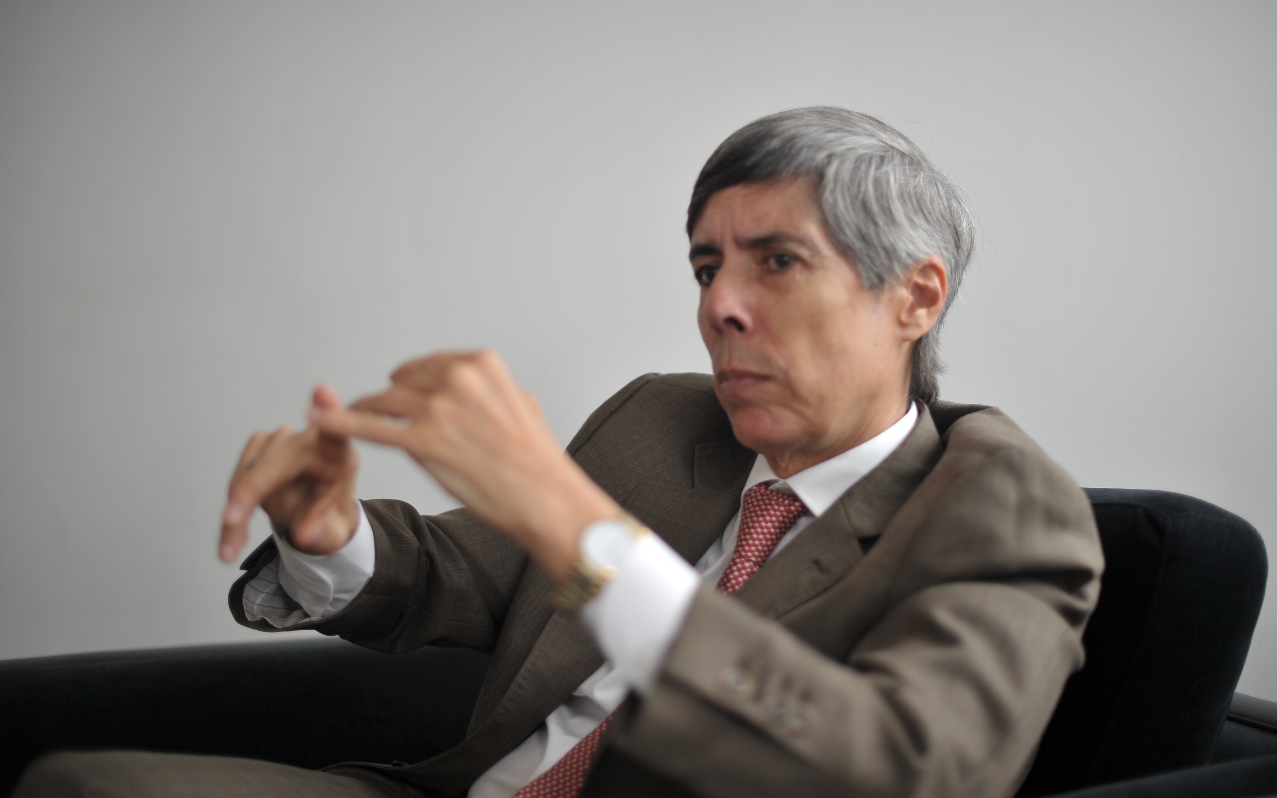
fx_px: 1775
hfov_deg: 39.6
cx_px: 639
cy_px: 382
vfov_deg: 25.3
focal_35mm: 51
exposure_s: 1/250
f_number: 1.6
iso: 250
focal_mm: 50
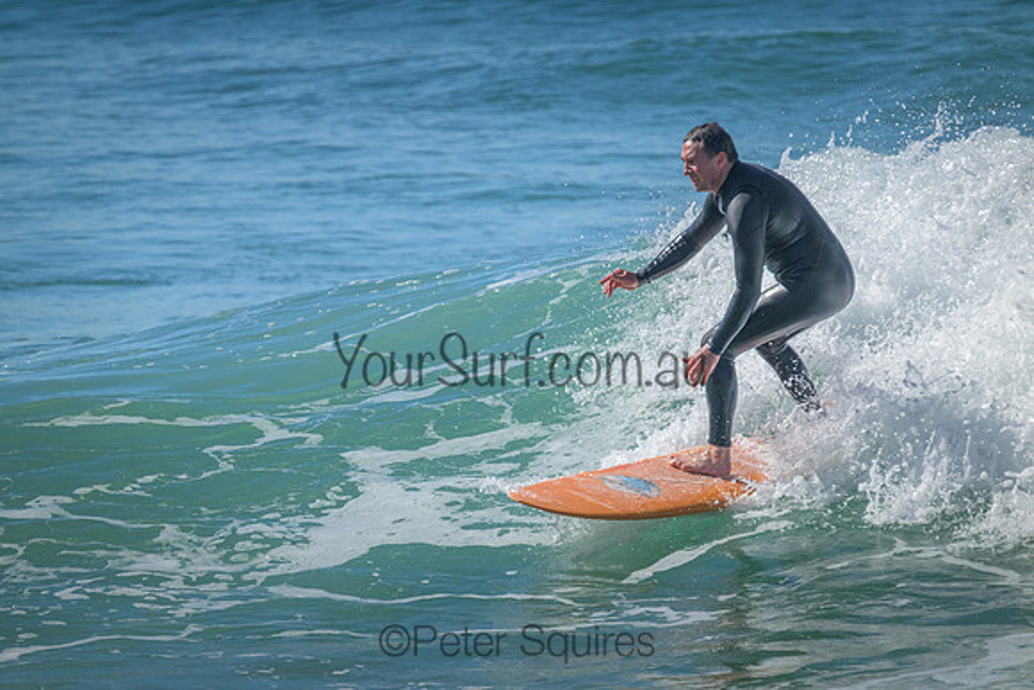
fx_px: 18098
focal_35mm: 630
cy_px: 345
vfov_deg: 2.2
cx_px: 517
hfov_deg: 3.3
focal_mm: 630
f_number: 11
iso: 1800
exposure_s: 1/2000
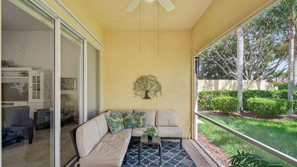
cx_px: 148
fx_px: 134
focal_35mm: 17
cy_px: 90
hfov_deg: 95.9
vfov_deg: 63.8
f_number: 8
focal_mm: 16
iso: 250
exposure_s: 1/50
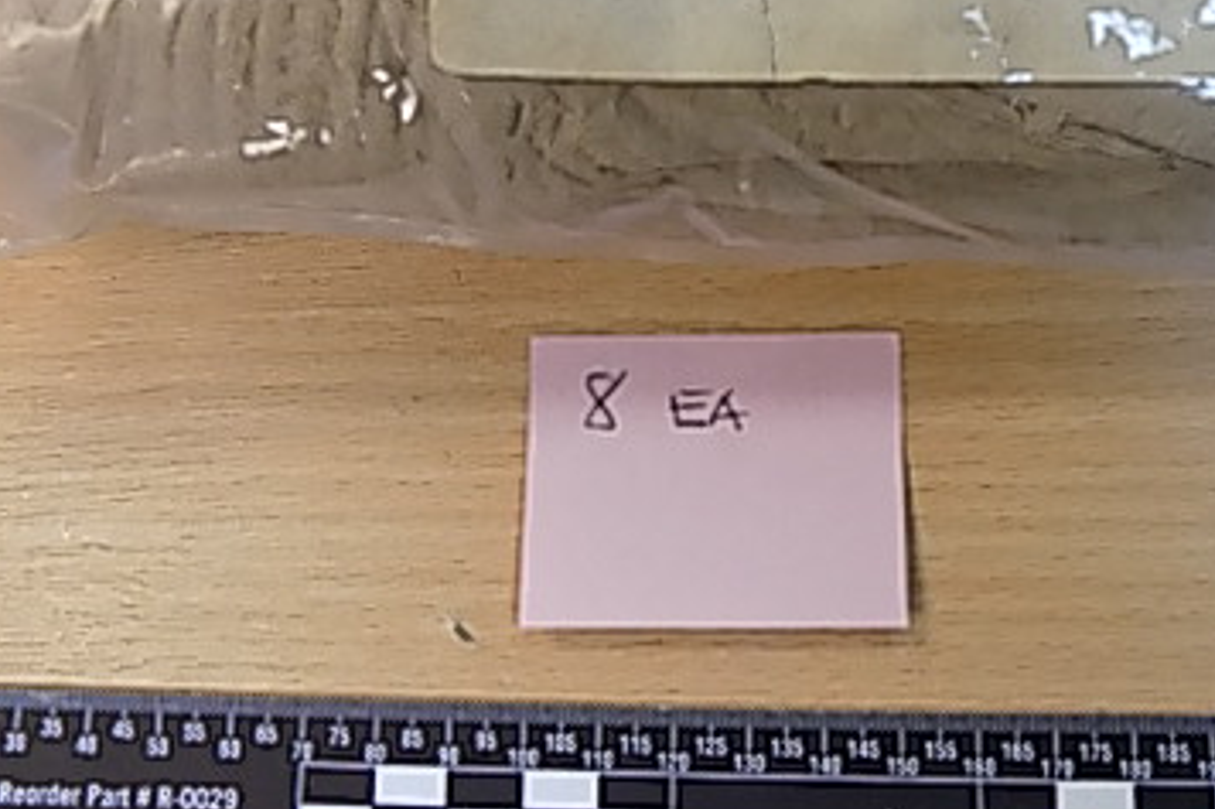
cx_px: 717
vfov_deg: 30.2
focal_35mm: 43
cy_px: 123
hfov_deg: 45.3
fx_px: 1451
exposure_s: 1/30
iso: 160
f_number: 3.1
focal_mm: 4
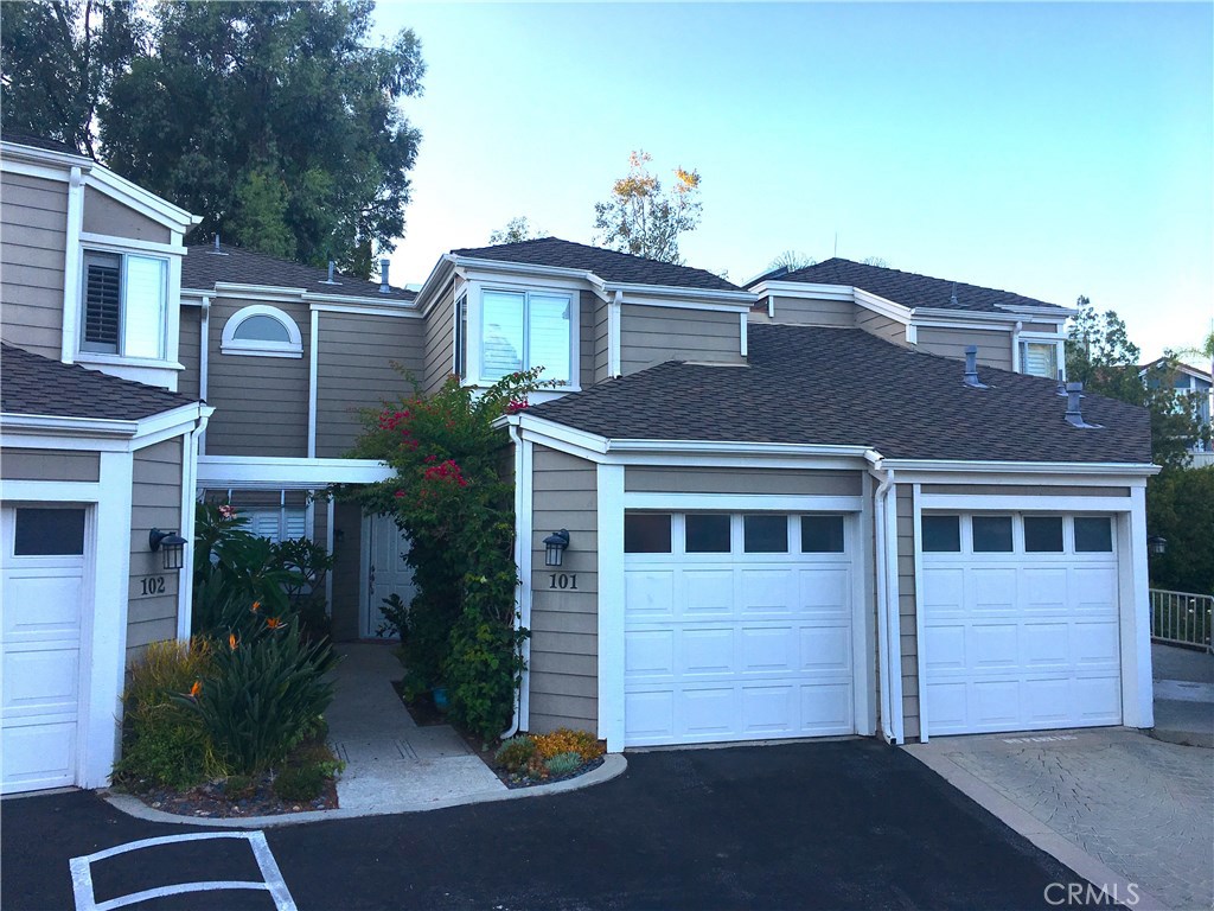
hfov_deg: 61.7
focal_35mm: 29
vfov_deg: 48.2
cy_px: 456
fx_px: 1017
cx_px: 607
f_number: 2.2
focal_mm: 4.15
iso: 25
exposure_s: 1/370
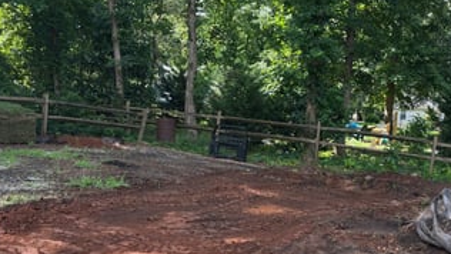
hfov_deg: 47.3
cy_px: 217
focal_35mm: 43
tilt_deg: -17.9
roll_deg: +0.7
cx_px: 238
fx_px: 514
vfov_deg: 27.0
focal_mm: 5.96
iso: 50
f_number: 1.6
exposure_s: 1/512
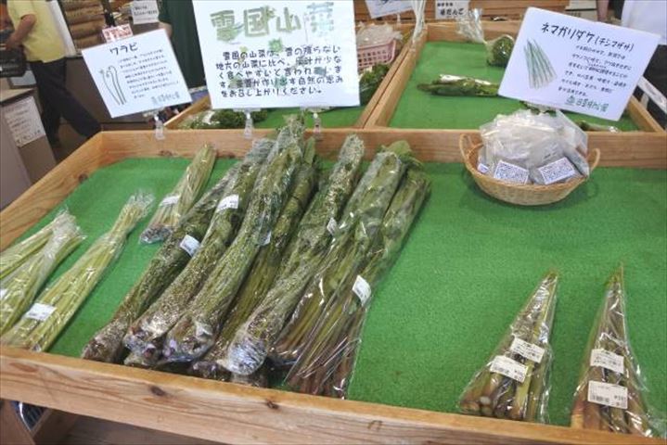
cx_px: 334
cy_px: 222
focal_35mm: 27
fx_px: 500
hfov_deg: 67.4
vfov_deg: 48.0
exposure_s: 1/125
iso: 500
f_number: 3.5
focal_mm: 10
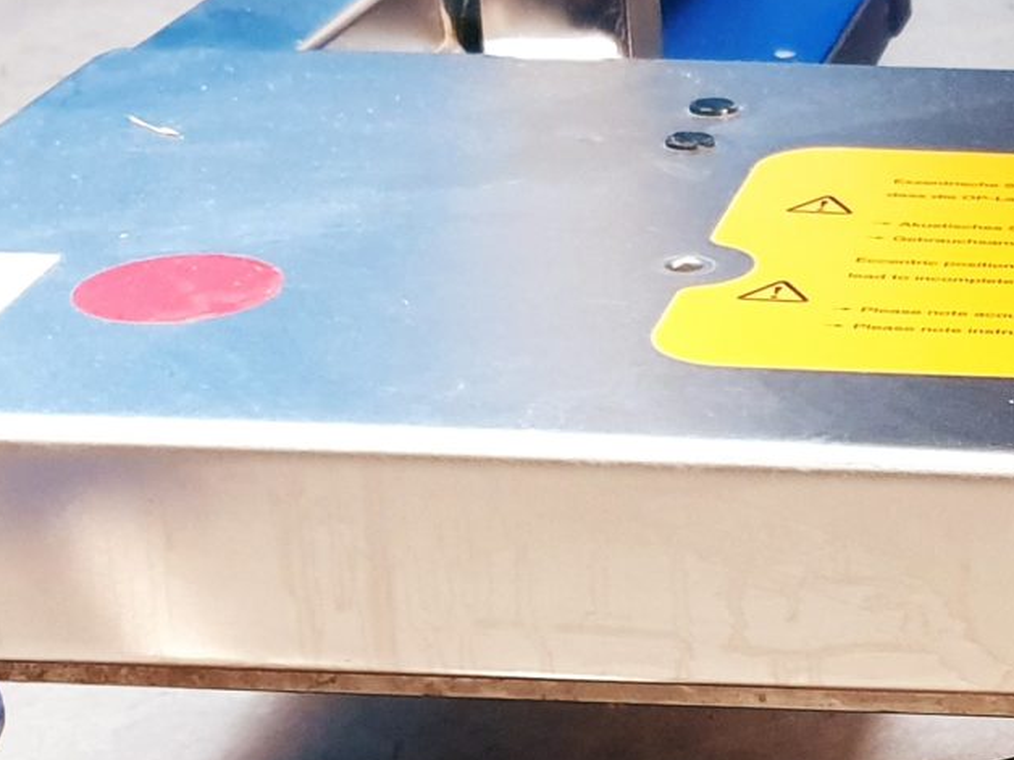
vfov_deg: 13.8
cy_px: 726
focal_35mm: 106
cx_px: 1232
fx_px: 3105
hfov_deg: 17.6
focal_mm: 4.3
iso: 320
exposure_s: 1/50
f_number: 1.5
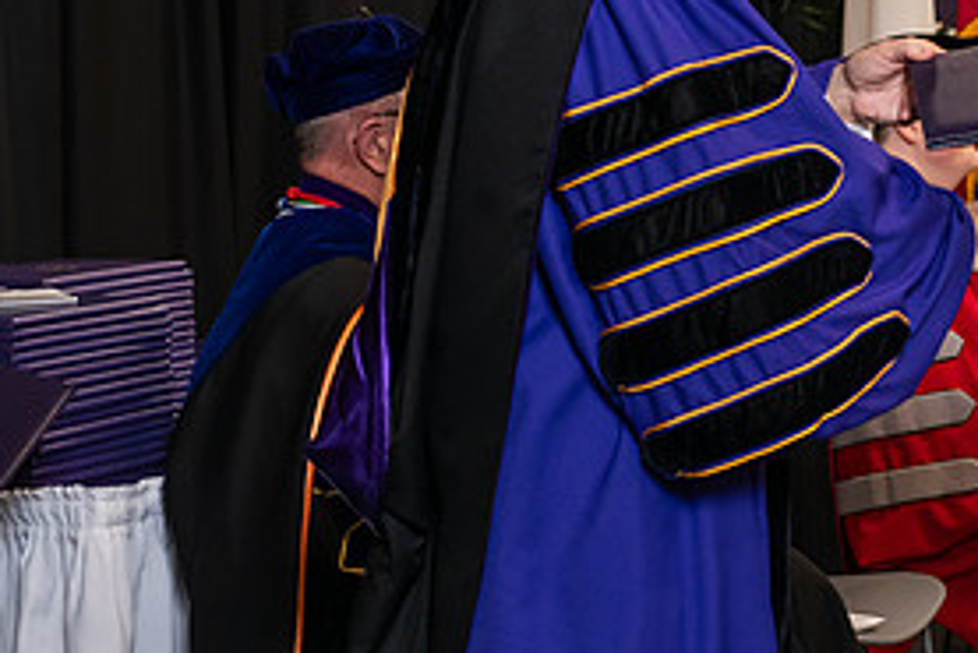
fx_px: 3533
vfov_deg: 10.5
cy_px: 12
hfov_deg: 15.6
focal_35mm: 130
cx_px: 879
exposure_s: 1/125
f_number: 5
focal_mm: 62
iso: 1600
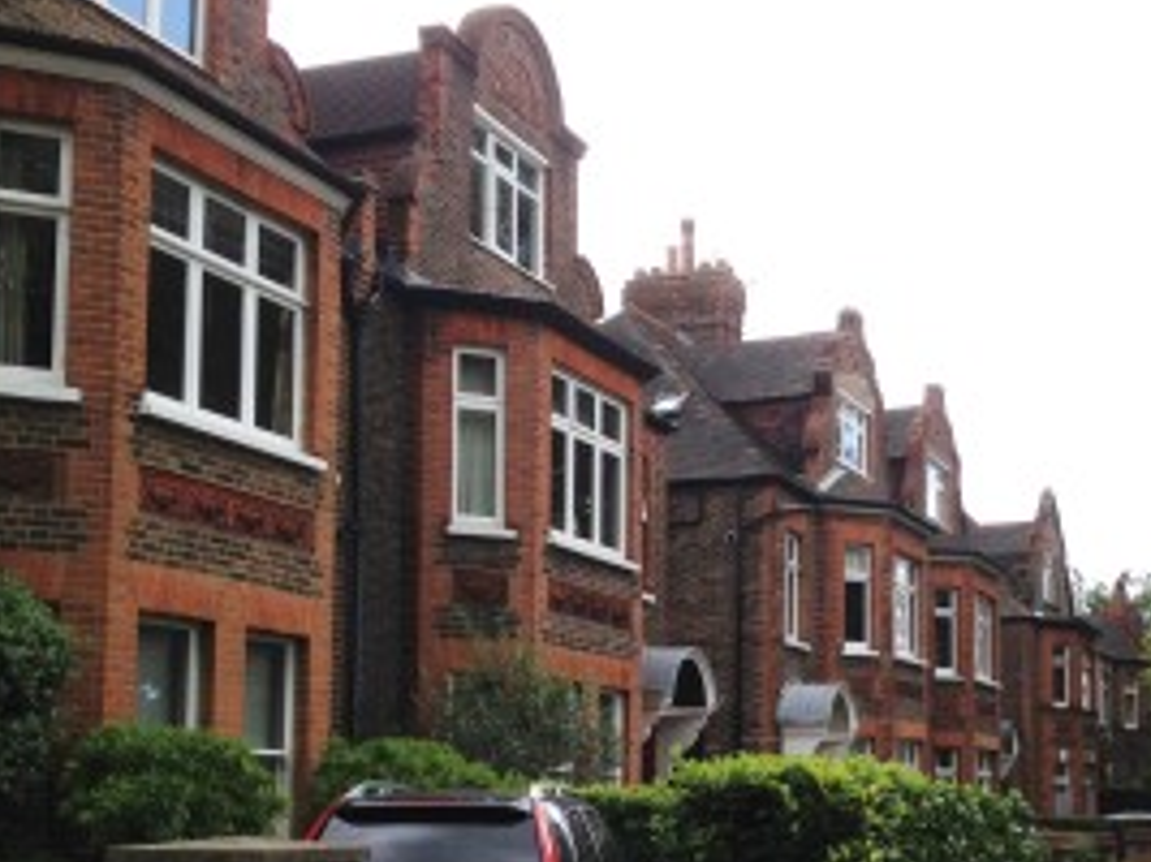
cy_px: 668
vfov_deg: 25.7
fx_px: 1861
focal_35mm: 56
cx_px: 800
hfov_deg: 33.9
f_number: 2.4
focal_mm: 4.28
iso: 50
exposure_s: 1/726
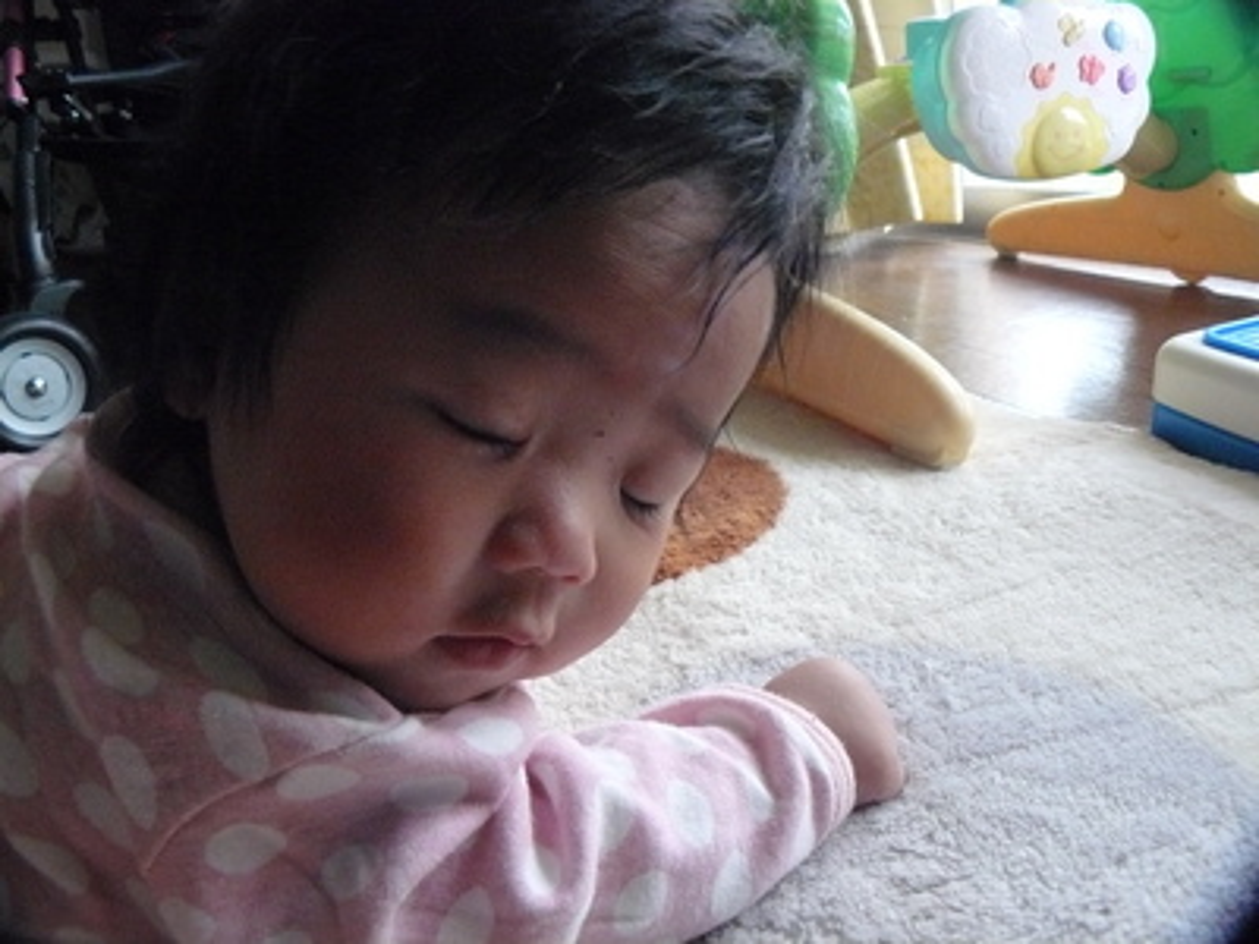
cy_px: 472
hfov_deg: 51.4
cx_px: 630
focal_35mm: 36
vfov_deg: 39.7
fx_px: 1309
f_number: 2.8
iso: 400
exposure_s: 1/50
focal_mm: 6
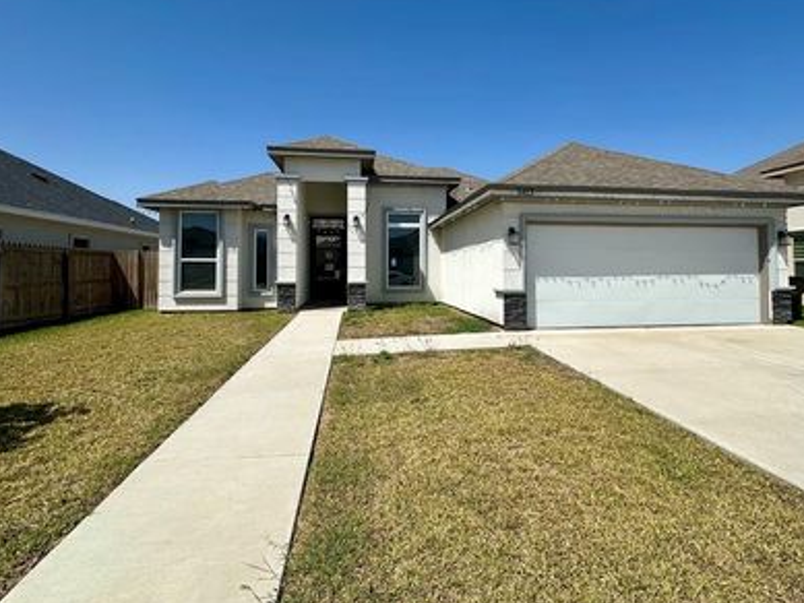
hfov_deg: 87.7
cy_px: 257
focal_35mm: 18
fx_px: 418
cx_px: 411
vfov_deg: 71.2
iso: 50
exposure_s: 1/3731
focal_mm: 2.22
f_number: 2.2
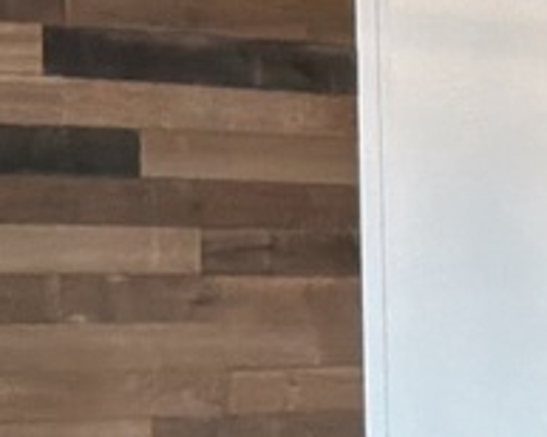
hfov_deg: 8.2
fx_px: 3299
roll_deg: -0.3
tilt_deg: -7.5
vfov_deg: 7.5
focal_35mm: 204
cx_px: 1576
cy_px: 616
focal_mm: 3
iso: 50
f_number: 1.8
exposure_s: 1/60
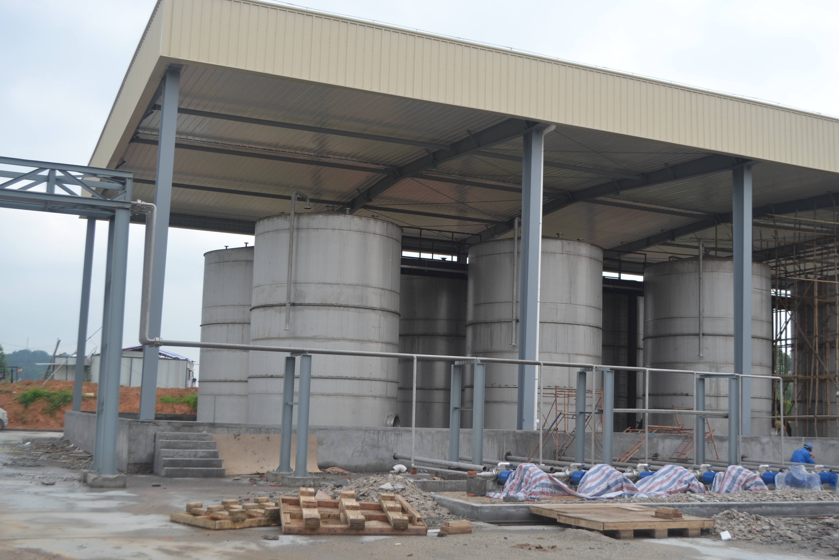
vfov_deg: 31.9
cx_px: 420
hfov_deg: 46.4
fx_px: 979
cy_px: 280
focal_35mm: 42
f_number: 5.6
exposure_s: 1/125
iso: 110
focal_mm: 28
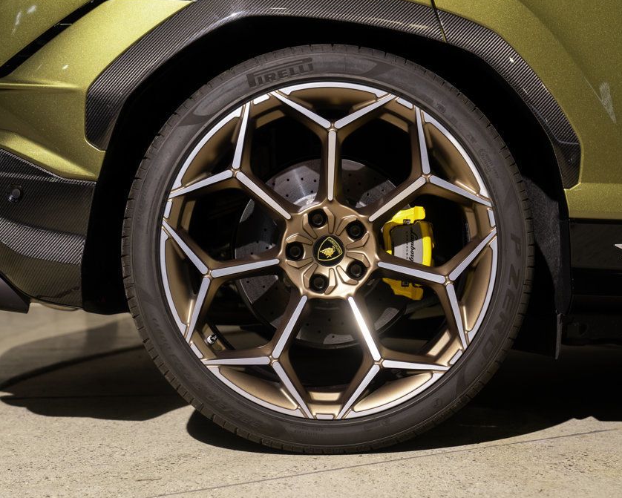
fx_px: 1179
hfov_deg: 29.6
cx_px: 332
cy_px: 247
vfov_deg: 23.9
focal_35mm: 64
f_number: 4
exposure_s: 1/125
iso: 160
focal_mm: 55
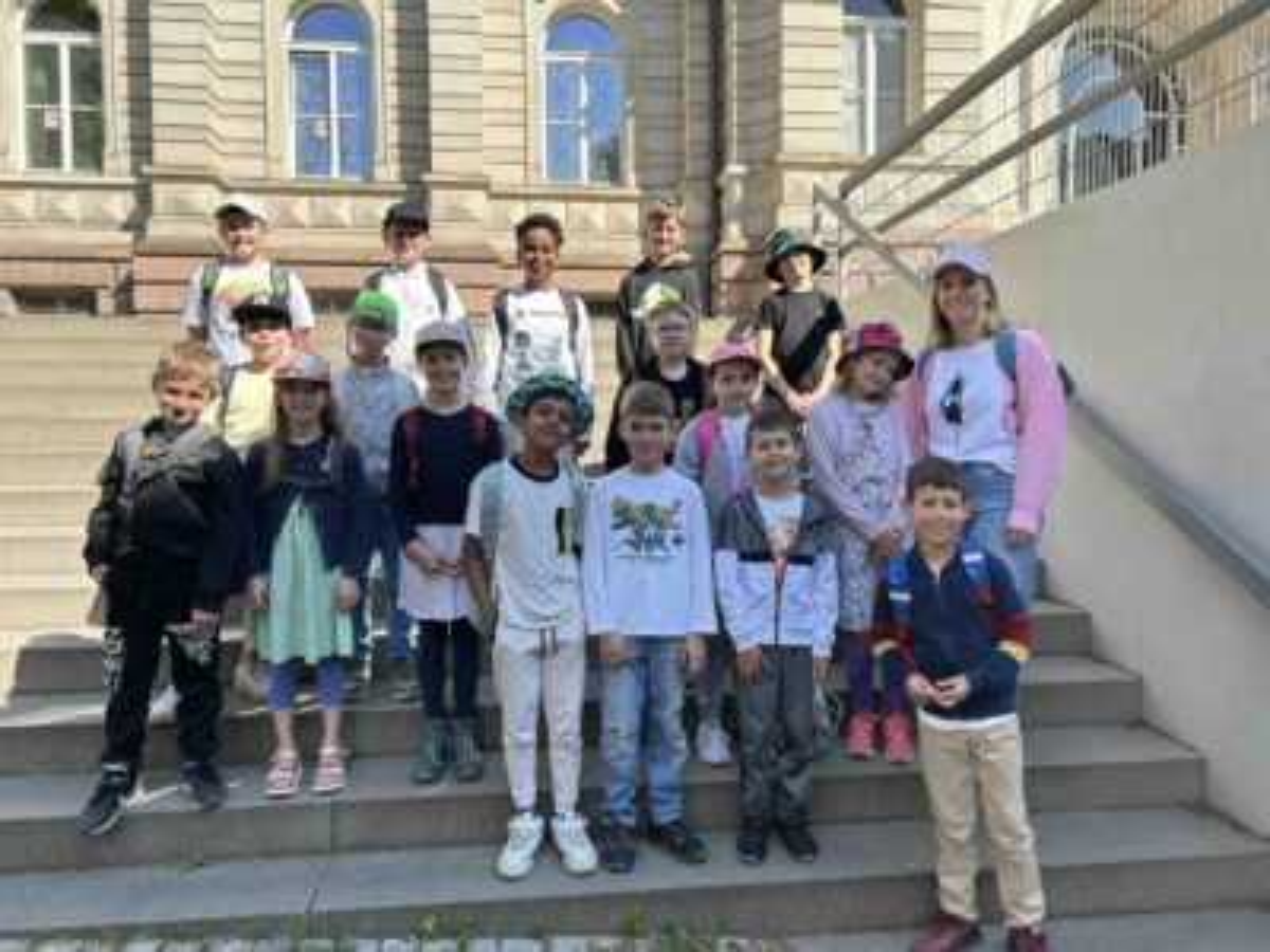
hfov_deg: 67.3
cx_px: 635
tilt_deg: -2.6
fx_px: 954
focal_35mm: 26
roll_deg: +0.2
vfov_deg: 53.1
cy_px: 476
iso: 50
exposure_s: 1/1779
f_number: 1.5
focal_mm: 5.7
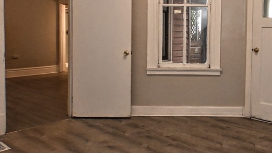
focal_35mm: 40
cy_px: 45
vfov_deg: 29.4
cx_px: 217
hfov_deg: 47.7
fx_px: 288
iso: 3200
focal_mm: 12
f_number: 8
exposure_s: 1/60
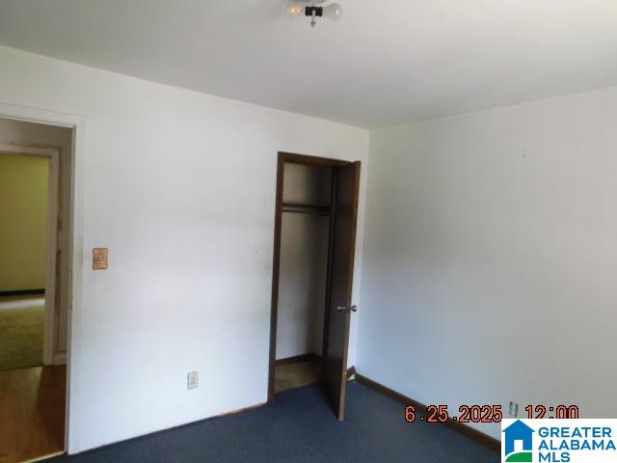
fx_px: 410
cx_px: 308
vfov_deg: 58.9
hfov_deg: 73.9
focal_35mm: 23
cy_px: 232
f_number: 3
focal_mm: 4
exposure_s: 1/30
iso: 200
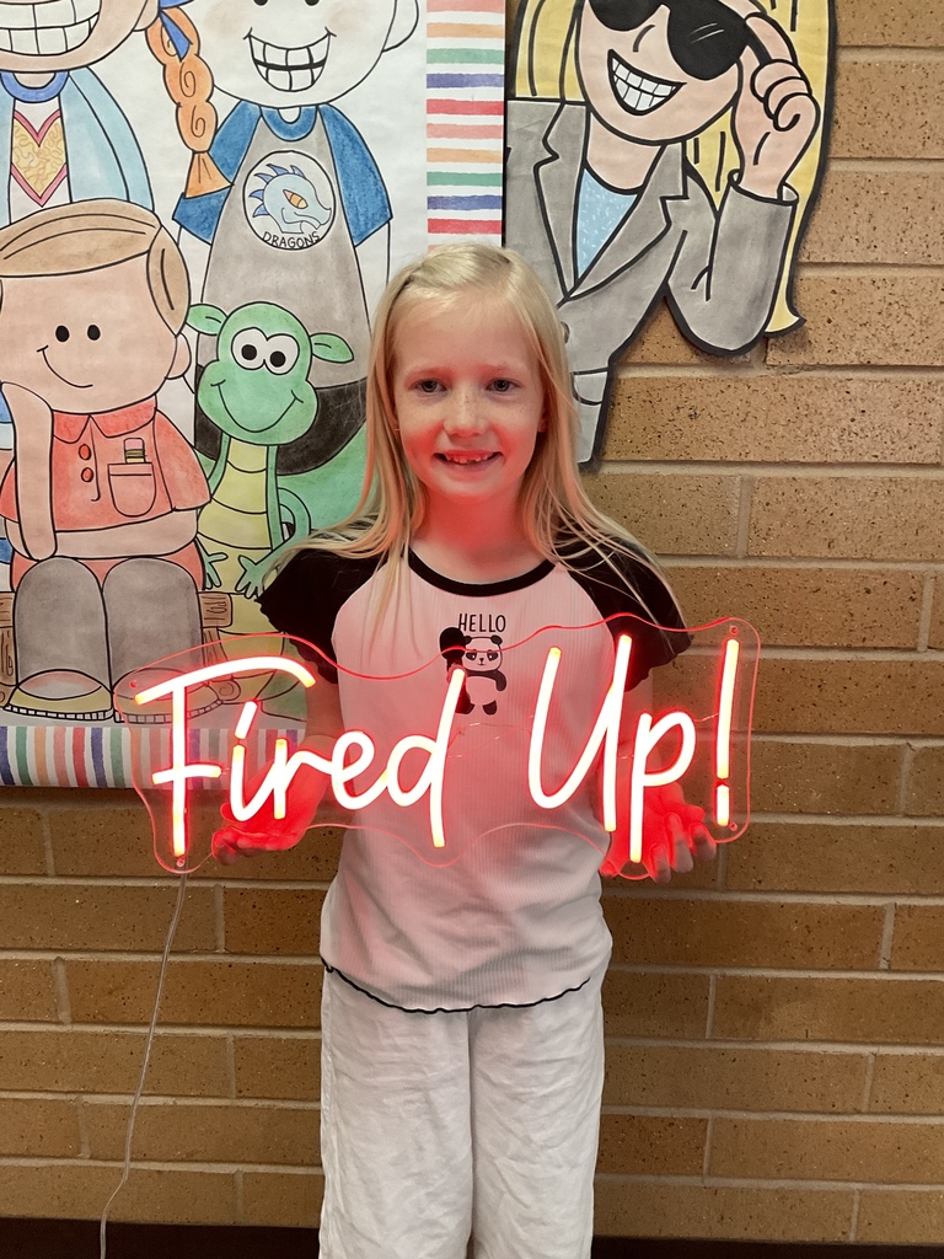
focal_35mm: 29
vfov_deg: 61.7
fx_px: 1054
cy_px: 630
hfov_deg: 48.2
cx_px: 472
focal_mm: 3
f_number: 1.8
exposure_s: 1/60
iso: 125
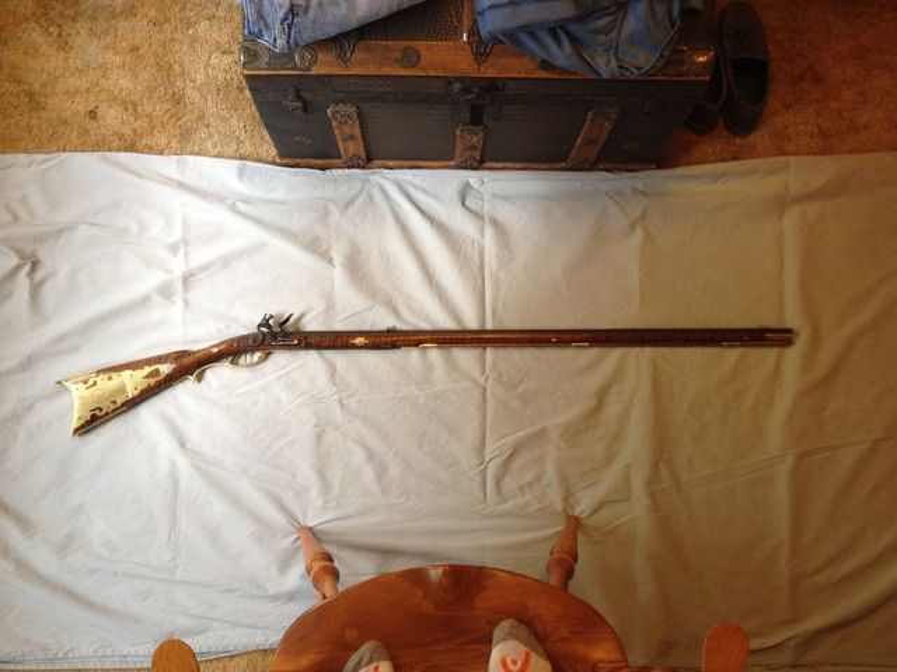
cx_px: 448
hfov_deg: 52.6
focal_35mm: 35
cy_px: 336
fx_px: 907
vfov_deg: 40.7
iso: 80
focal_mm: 4.28
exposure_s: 1/20
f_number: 2.4
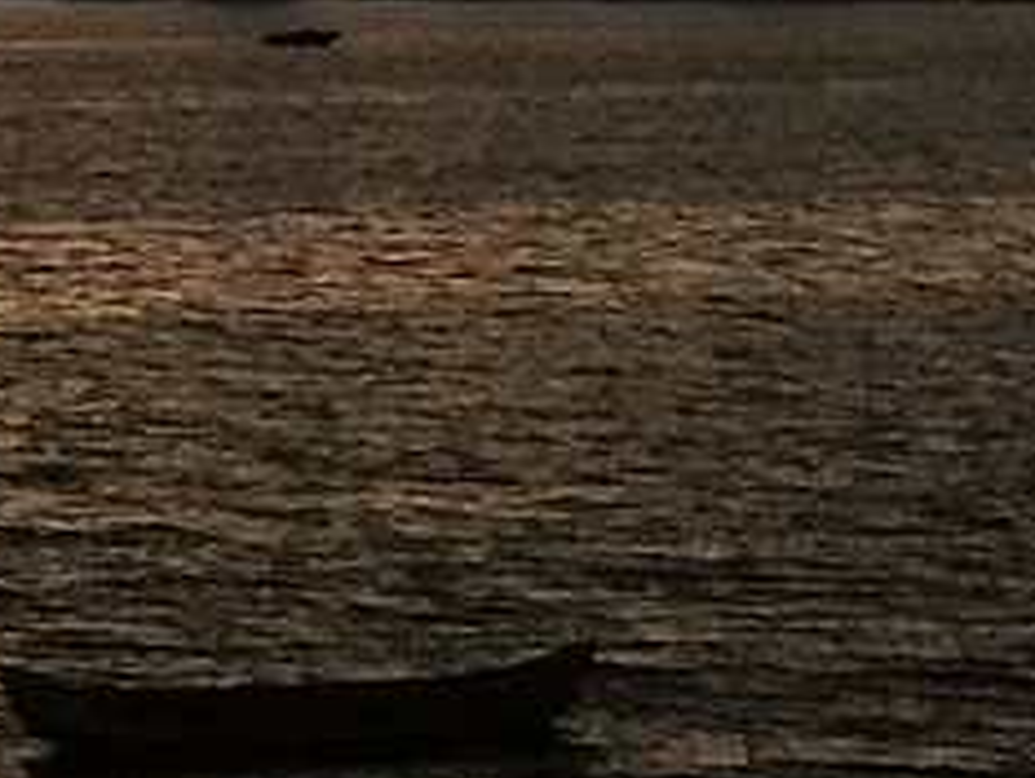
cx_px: -916
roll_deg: -0.7
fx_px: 5926
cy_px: -1034
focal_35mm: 198
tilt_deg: +9.7
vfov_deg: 7.1
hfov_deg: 9.4
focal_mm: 4.15
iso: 200
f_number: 2.2
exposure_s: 1/33
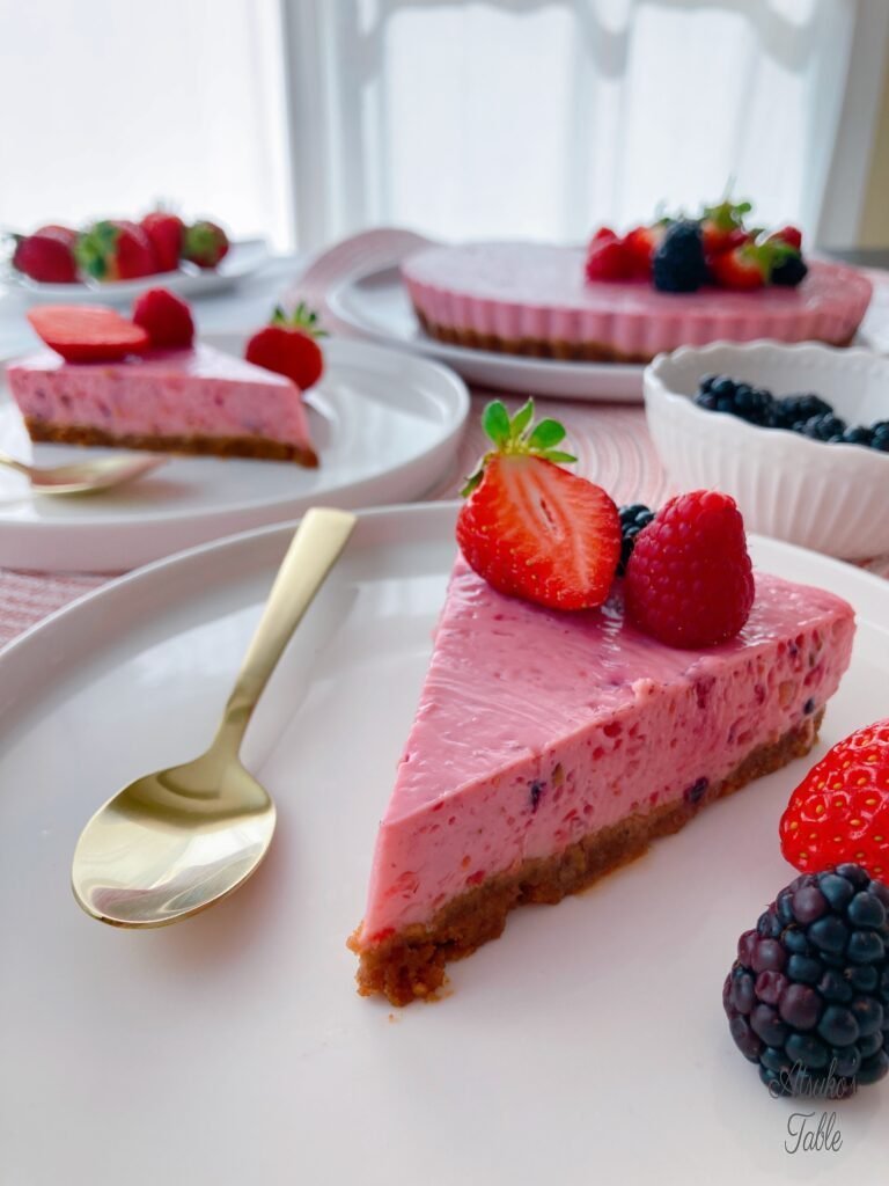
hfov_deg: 49.7
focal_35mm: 28
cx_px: 444
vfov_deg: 63.4
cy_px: 593
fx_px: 959
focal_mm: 3.99
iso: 20
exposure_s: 1/155
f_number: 1.8
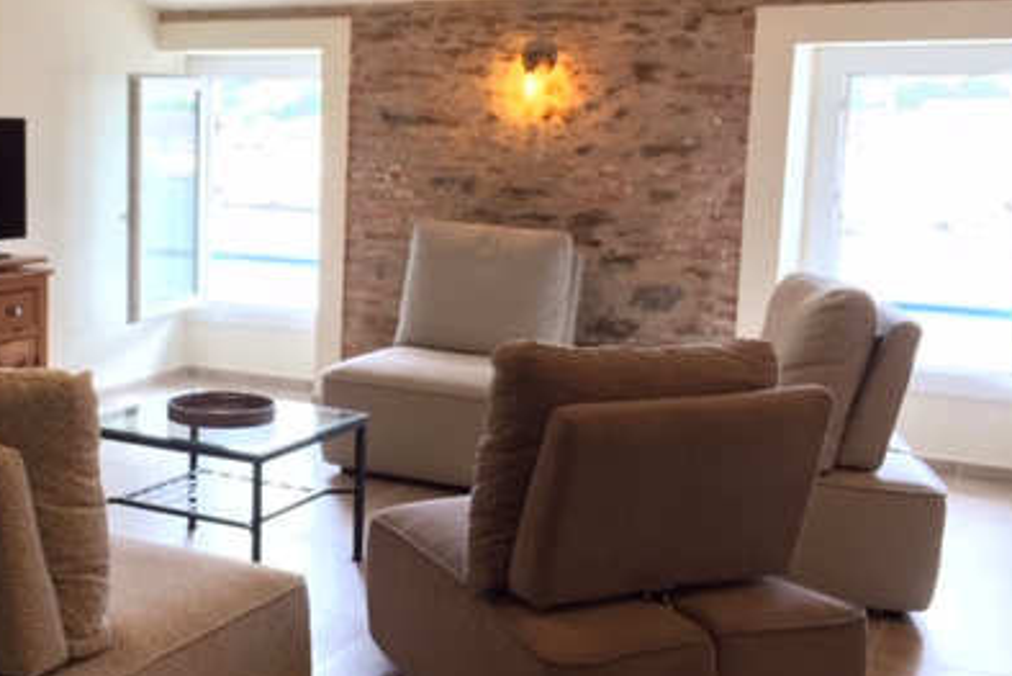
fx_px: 1378
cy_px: 301
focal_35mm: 49
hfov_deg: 39.0
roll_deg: -1.4
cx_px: 229
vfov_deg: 27.5
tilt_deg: -7.9
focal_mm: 4.15
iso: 80
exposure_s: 1/33
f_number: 2.2
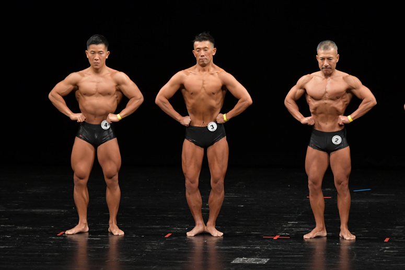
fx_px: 2867
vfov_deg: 5.4
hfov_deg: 8.1
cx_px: 202
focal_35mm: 255
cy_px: 135
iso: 2500
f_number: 5.6
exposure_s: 1/400
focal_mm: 170
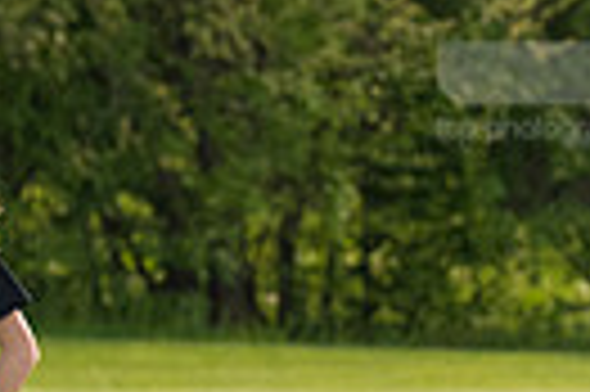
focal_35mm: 1225
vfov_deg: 1.1
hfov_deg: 1.7
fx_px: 20051
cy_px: 604
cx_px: 1212
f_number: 5.6
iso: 800
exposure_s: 1/2000
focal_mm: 185
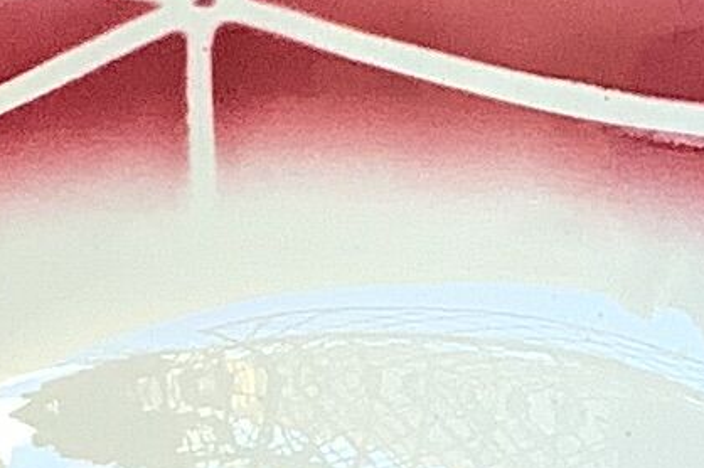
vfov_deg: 5.4
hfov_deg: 8.2
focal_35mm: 252
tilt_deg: -25.5
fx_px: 4924
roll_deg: +0.6
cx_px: 497
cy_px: 640
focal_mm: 3.3
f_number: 2.4
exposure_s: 1/120
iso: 50
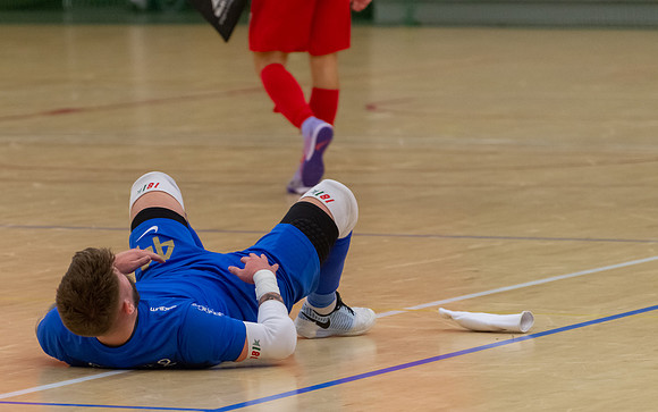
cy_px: 303
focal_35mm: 352
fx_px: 6311
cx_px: 204
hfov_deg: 6.0
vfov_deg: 3.7
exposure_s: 1/640
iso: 2800
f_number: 5.6
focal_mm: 250
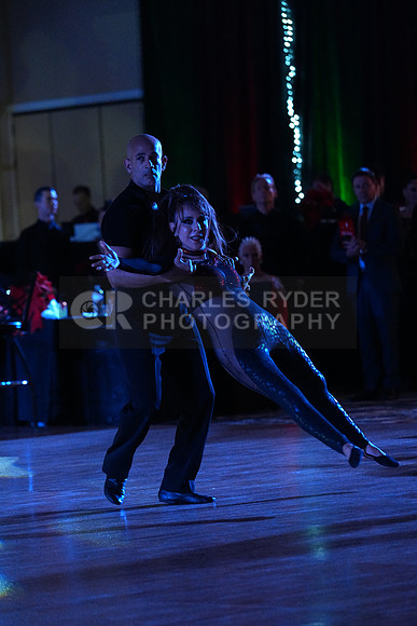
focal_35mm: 184
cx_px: 208
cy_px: 313
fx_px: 3195
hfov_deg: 7.5
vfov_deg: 11.2
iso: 6400
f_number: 4.5
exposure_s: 1/400
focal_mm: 184
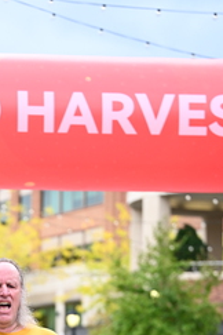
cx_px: -20
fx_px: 1496
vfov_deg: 12.5
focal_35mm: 161
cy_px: 371
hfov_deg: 8.5
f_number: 2.8
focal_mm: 71
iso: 640
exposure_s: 1/2000
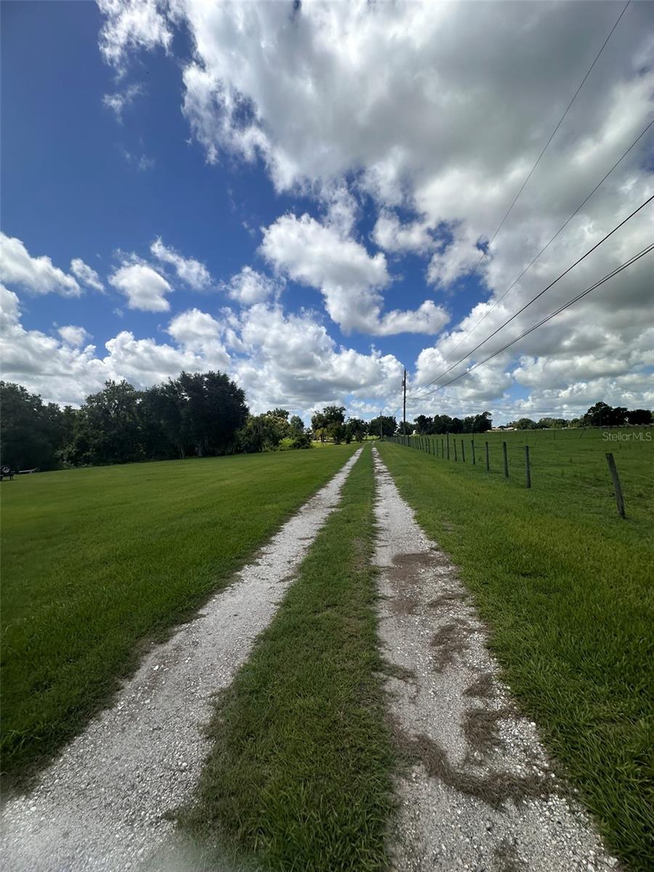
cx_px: 327
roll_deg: -0.5
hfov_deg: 85.7
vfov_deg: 102.1
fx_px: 353
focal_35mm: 14
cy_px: 436
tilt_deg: +1.0
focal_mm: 2.22
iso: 40
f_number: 2.2
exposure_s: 1/2882
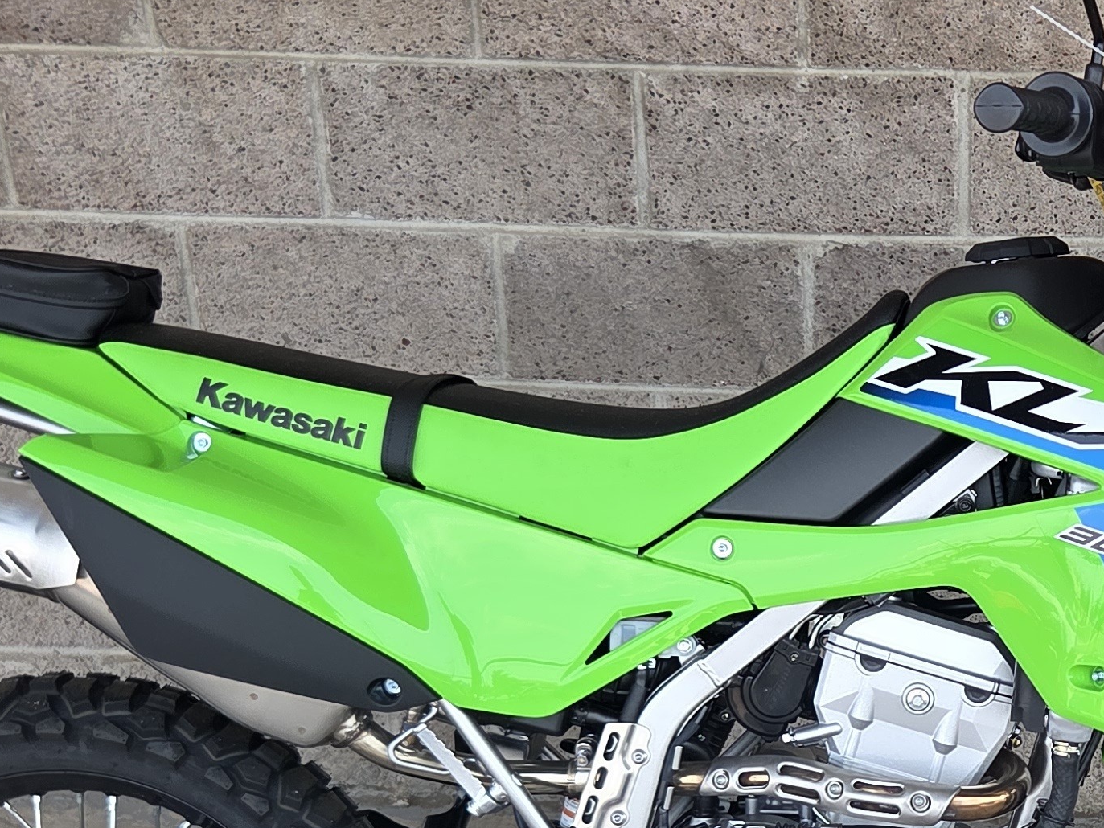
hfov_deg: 28.2
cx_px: 929
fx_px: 2137
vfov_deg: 21.6
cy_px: 700
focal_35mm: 67
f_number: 1.8
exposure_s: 1/647
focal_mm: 5.4
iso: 80
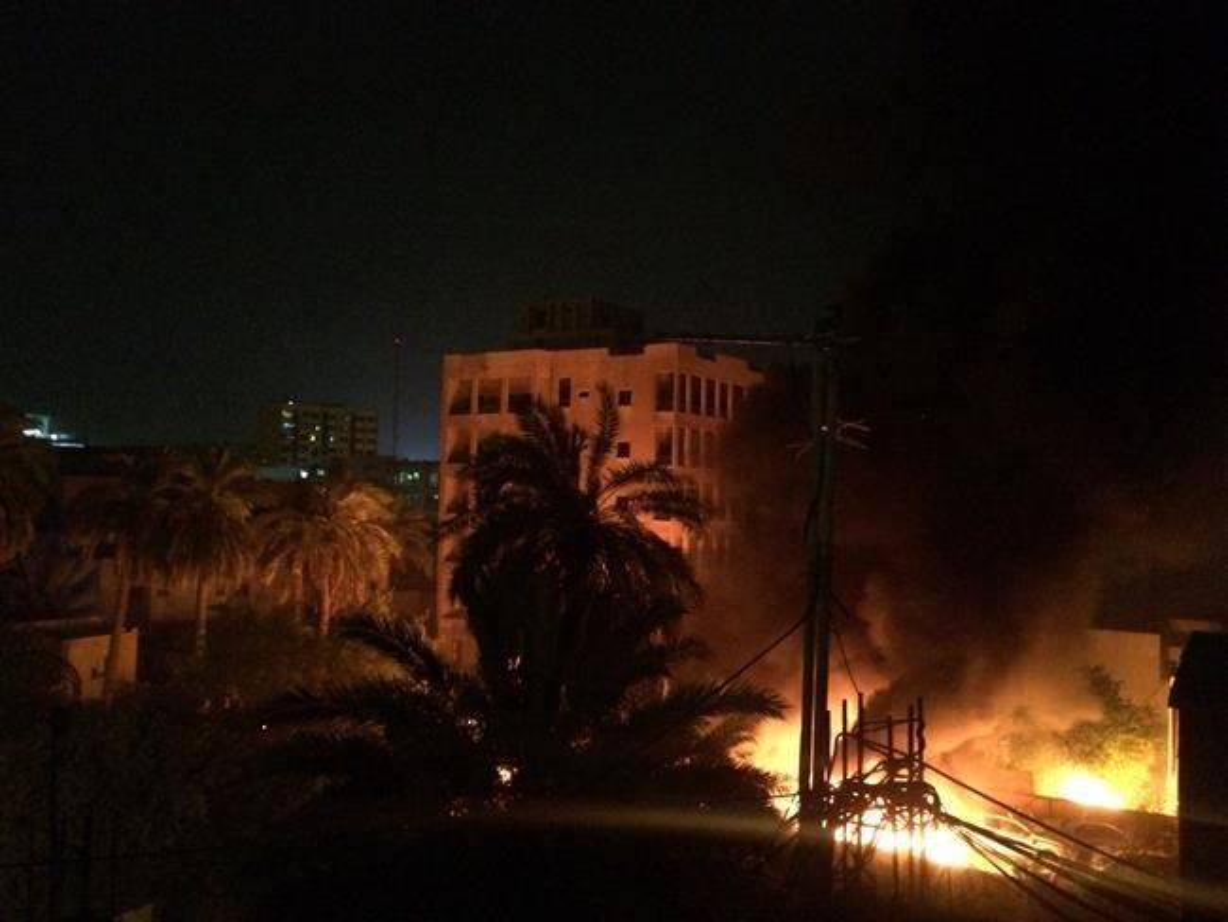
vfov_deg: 48.3
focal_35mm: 29
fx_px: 1029
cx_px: 614
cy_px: 461
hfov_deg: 61.6
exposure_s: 1/17
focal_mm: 4.15
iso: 800
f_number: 2.2
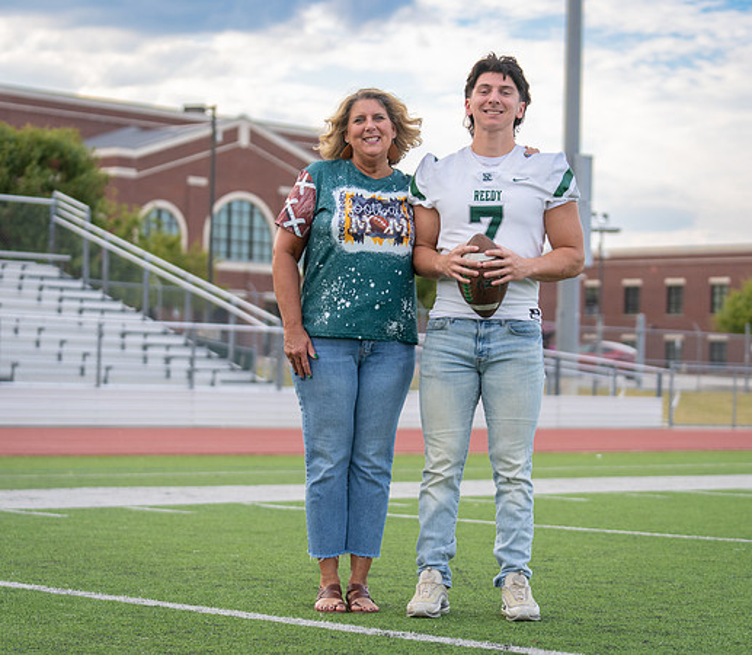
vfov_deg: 17.7
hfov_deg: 20.3
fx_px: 2100
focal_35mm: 91
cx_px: 387
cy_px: 332
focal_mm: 70
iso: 100
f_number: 2.8
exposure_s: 1/320
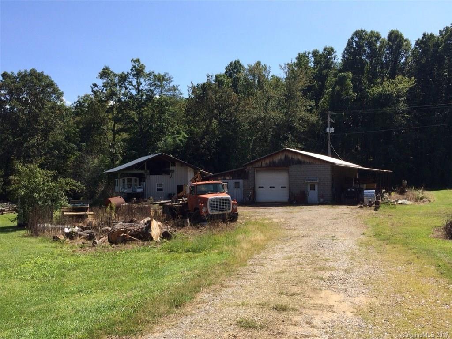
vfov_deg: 48.2
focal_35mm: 29
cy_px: 170
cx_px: 226
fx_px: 379
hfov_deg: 61.7
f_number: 2.2
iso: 32
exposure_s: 1/1642
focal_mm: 4.15
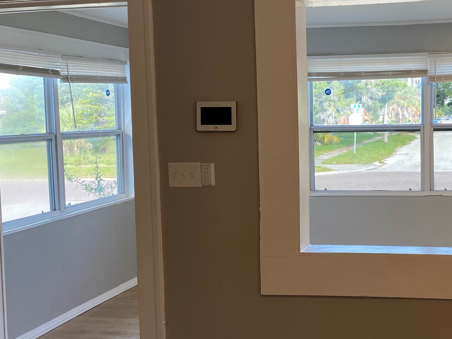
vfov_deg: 33.6
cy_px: 147
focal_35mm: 43
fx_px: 562
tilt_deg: -3.3
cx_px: 362
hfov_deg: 41.9
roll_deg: +0.2
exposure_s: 1/120
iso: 100
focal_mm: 4.25
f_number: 1.8
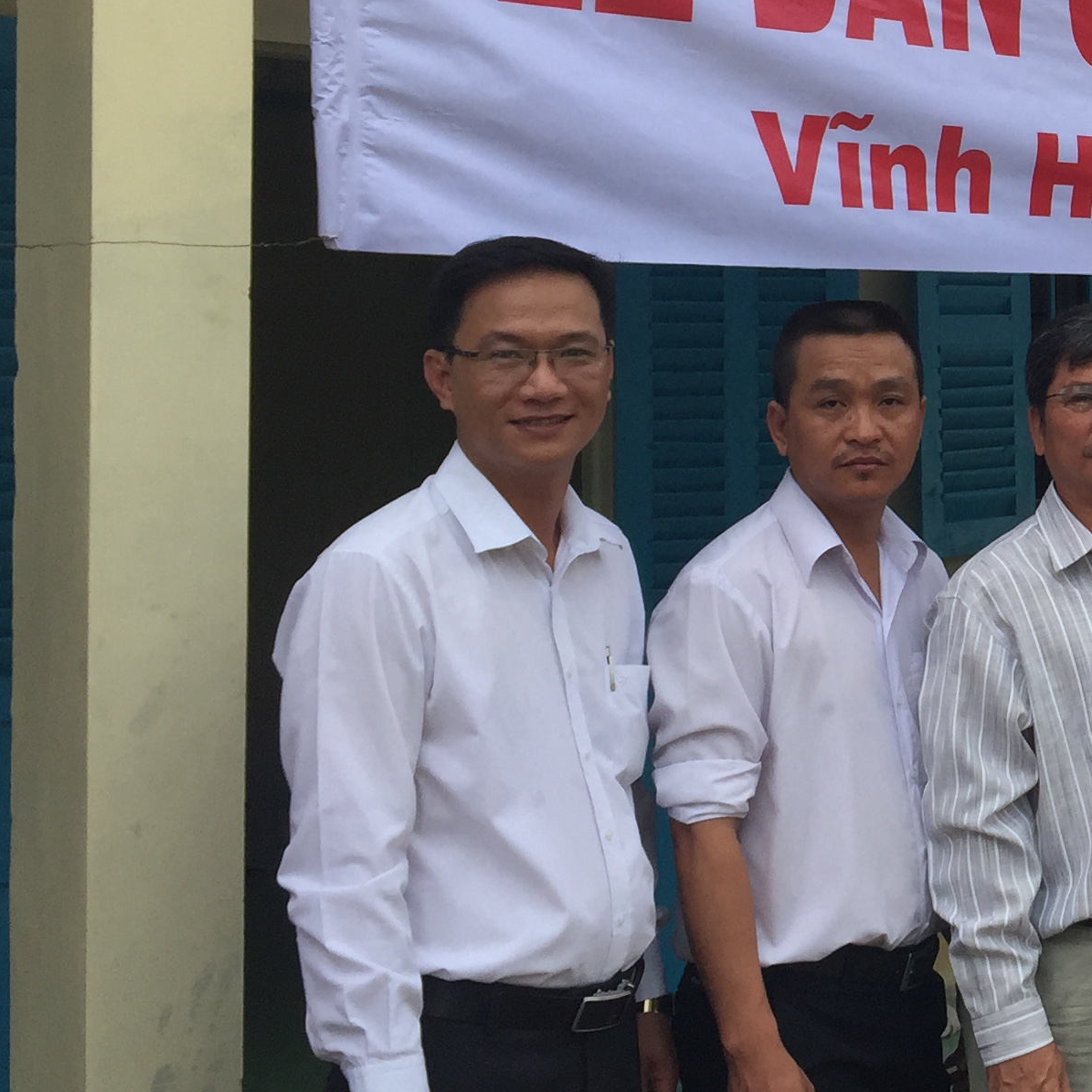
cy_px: 310
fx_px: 2498
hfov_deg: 22.4
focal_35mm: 70
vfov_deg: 24.5
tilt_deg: +1.4
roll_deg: -1.1
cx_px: 1362
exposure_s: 1/1464
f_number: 2.2
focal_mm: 4.15
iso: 32
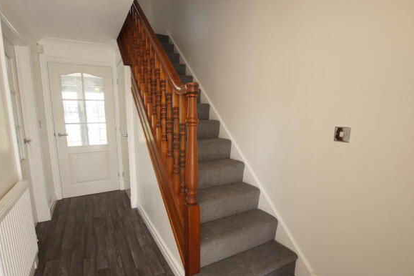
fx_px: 195
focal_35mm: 17
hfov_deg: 93.2
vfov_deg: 70.3
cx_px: 197
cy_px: 149
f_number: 7.1
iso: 1000
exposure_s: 1/60
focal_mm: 10
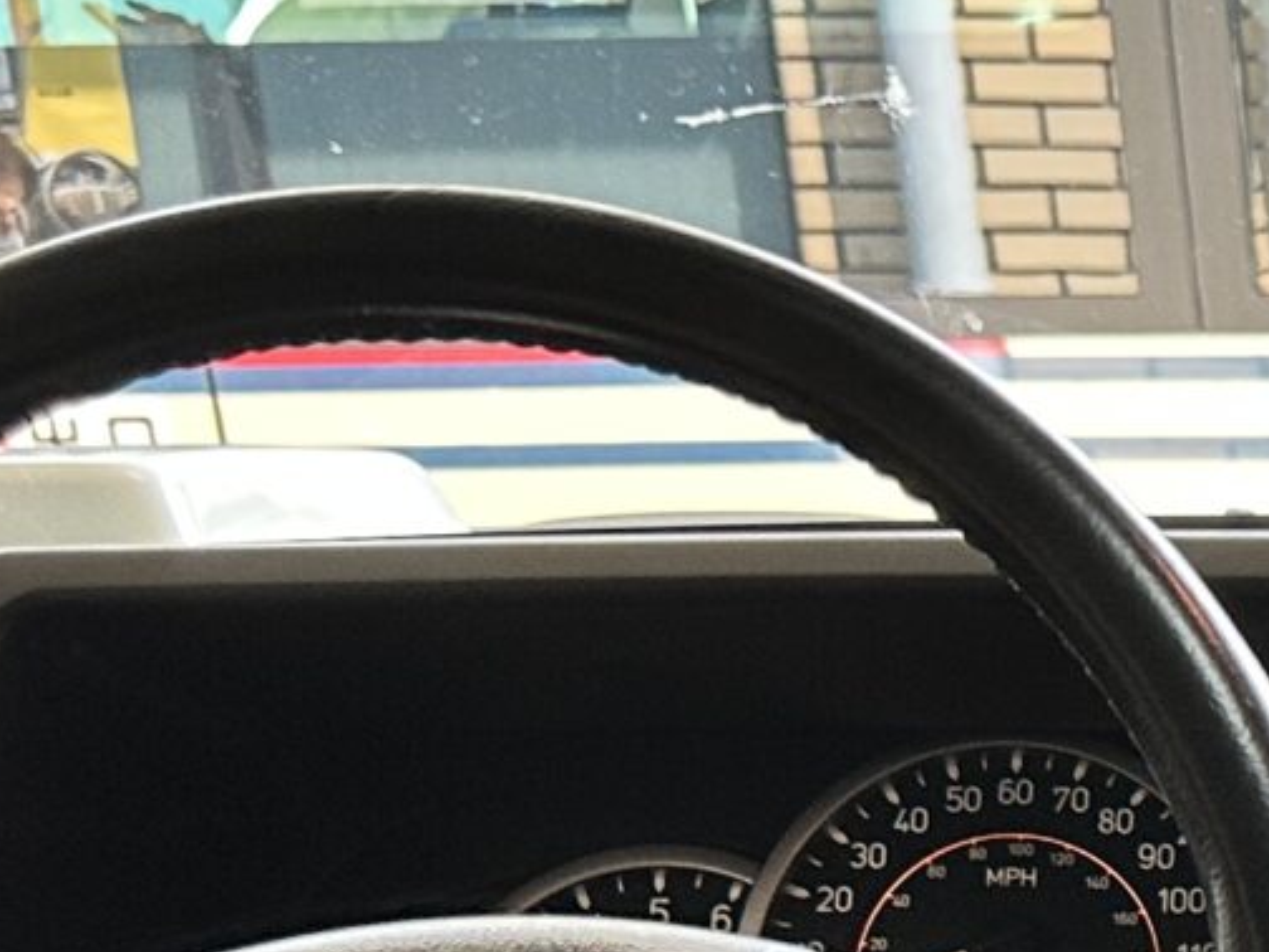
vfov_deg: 11.6
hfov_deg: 13.6
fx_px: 4472
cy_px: 1486
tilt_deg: -17.1
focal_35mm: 122
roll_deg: +0.6
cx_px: 2578
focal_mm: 6.86
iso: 160
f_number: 1.78
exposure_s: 1/100
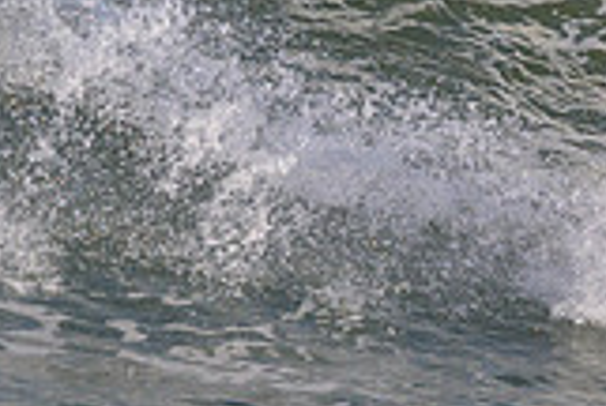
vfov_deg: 0.7
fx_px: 35516
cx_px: 913
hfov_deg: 1.0
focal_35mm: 2106
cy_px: 80
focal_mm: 510
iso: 720
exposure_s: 1/2000
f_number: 10
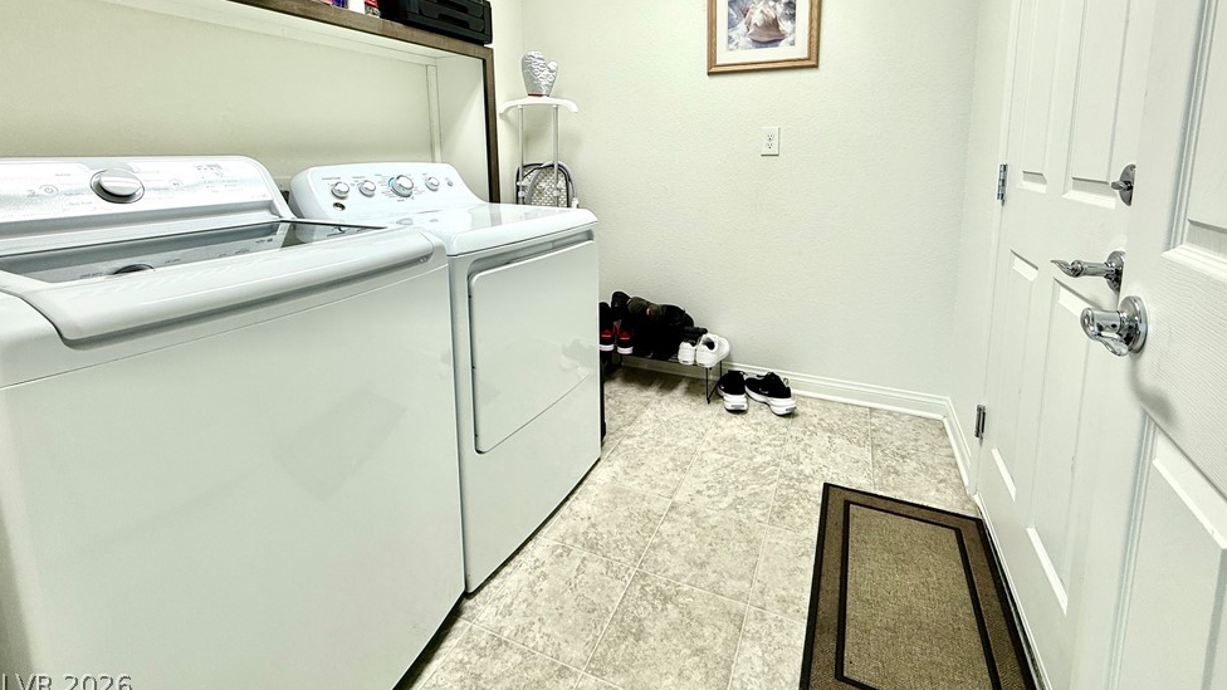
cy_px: 222
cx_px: 637
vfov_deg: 65.1
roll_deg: +0.0
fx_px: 521
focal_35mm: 16
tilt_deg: -7.5
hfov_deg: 99.3
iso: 80
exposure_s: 1/120
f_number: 2.2
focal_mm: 2.22
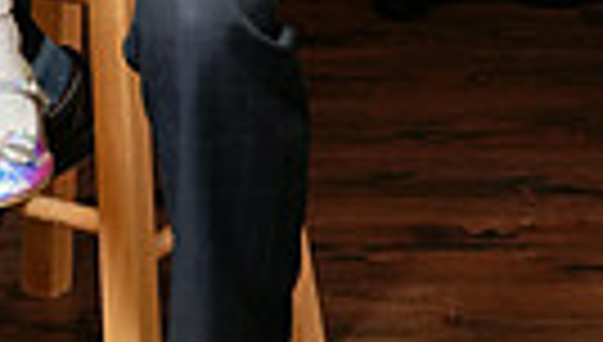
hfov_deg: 8.9
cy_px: -634
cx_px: 58
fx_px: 3877
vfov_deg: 4.8
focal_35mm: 242
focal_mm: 46
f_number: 8
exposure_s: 1/125
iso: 800
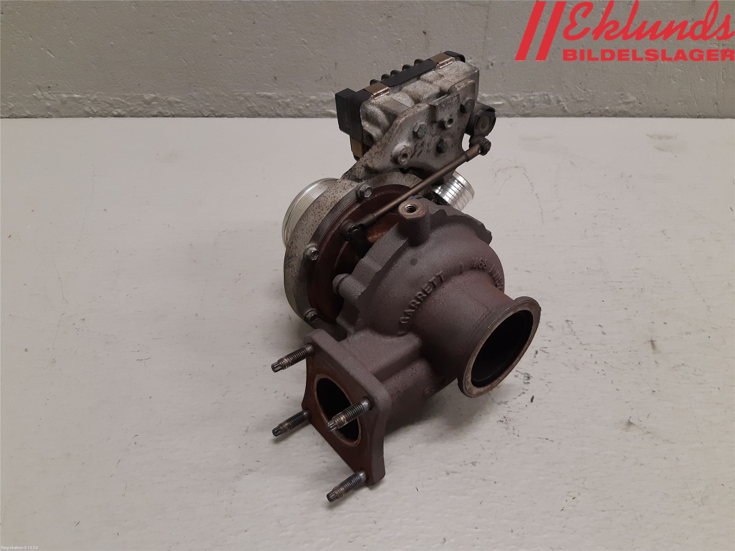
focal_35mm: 26
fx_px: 552
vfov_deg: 53.1
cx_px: 368
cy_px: 276
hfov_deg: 67.3
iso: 125
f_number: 1.7
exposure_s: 1/50
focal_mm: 3.93
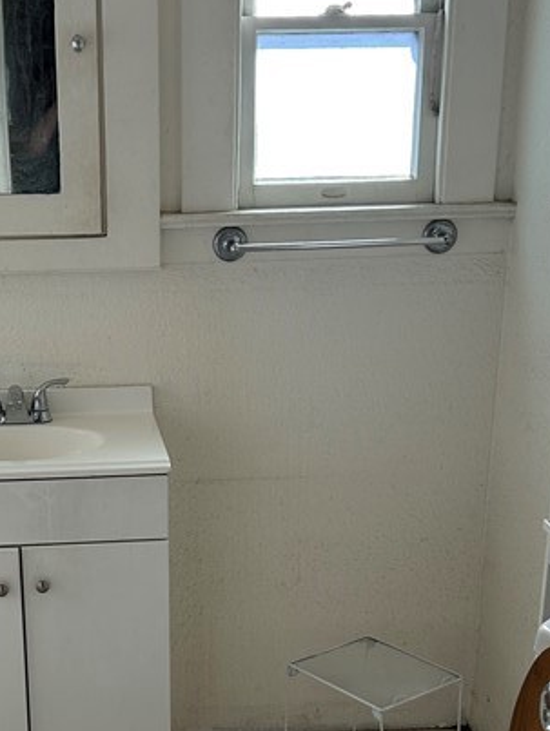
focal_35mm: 66
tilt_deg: -20.4
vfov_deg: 28.8
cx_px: 140
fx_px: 1396
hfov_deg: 22.1
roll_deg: +0.7
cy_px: 571
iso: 50
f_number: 1.5
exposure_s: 1/340
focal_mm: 5.7
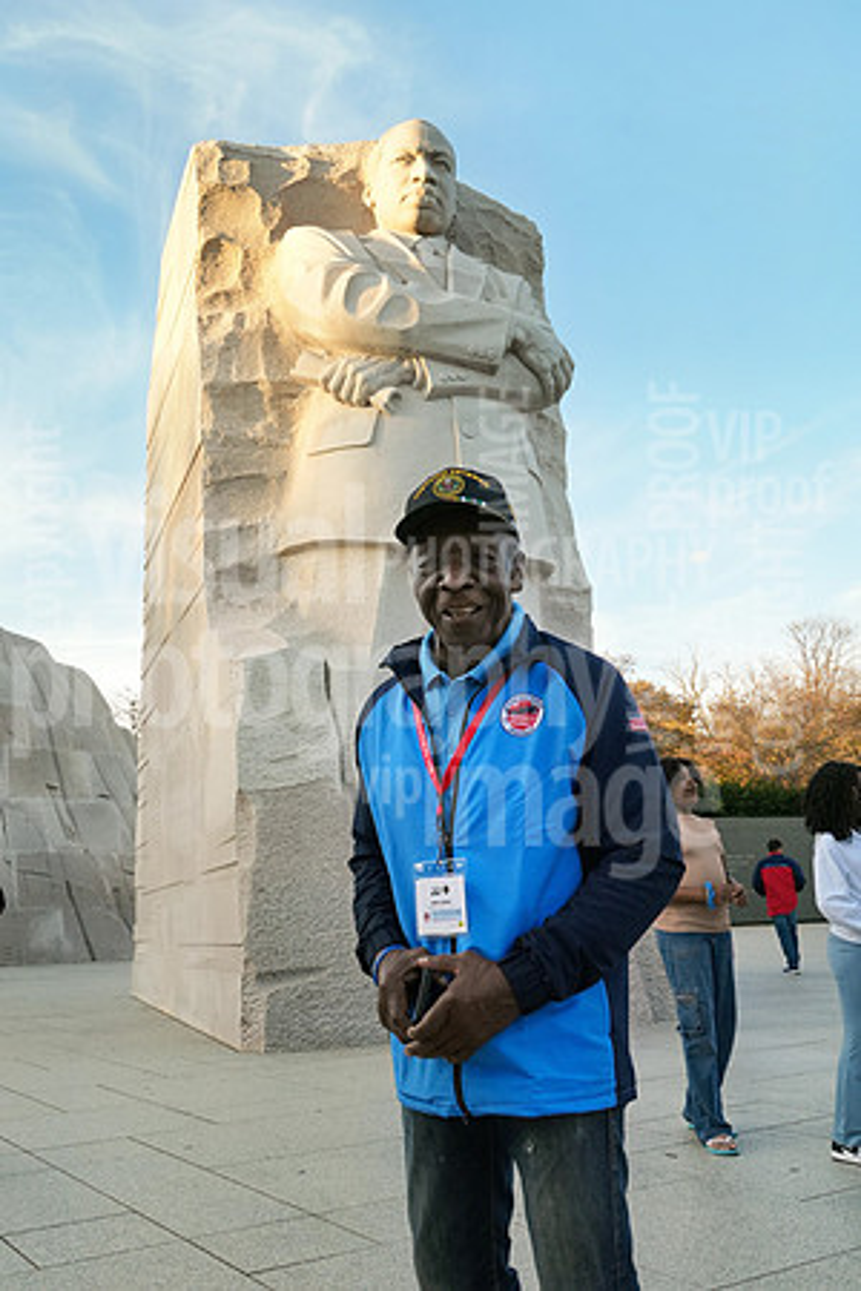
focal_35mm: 33
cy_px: 646
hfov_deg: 40.0
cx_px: 430
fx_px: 1184
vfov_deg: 57.2
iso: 640
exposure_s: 1/100
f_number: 13
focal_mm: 22
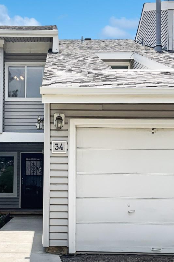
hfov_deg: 22.4
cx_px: 47
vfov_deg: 33.1
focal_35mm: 60
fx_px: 435
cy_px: 173
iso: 16
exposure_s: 1/1626
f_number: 1.8
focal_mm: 3
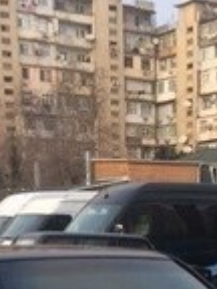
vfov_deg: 17.7
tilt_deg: -13.5
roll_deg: +2.1
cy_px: 425
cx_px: 161
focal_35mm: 100
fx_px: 836
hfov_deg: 14.7
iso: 40
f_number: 2.2
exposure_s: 1/50
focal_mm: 4.15
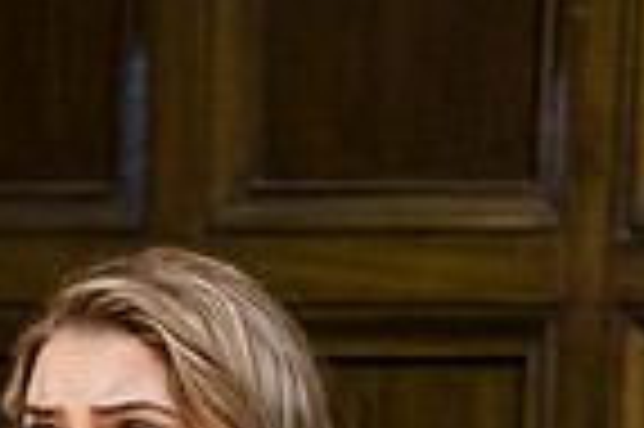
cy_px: 831
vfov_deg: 1.7
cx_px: -117
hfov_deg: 2.5
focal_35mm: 813
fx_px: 14527
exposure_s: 1/320
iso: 1600
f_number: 4.5
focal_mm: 200
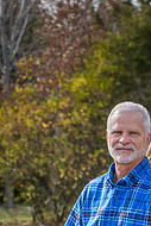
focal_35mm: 189
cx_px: 166
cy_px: 246
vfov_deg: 10.7
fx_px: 1187
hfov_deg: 7.2
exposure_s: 1/1000
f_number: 5.6
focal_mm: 80
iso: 400
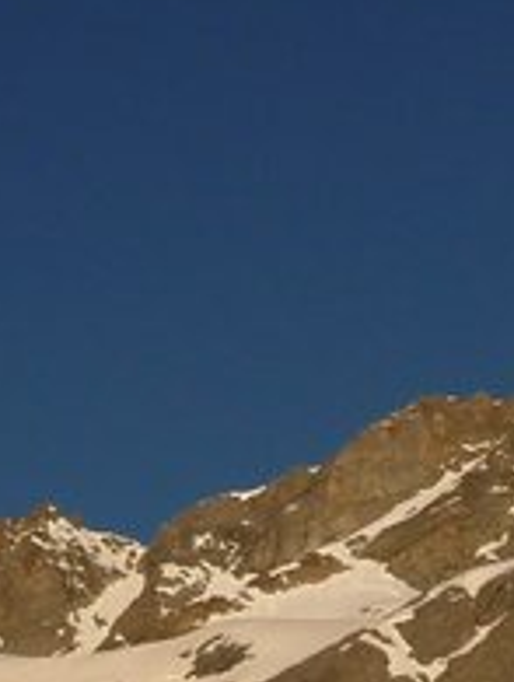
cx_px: 587
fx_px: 3000
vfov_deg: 12.6
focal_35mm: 152
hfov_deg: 9.7
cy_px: 853
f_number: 3.3
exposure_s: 1/800
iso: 80
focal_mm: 4.9
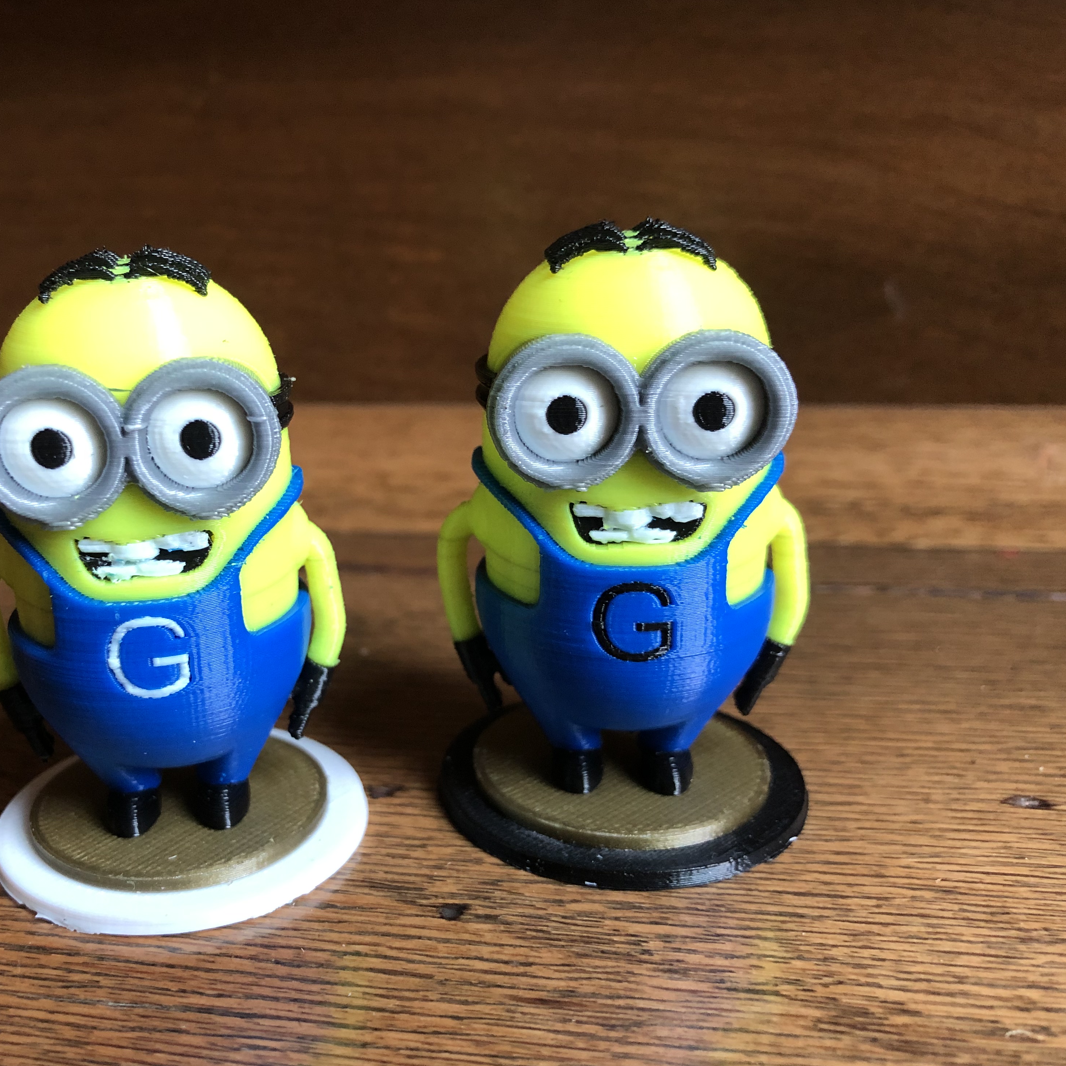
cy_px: 546
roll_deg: +3.5
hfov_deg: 47.6
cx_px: 353
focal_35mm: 34
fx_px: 1185
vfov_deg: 48.4
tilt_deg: -18.8
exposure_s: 1/15
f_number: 1.8
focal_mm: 4
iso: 64
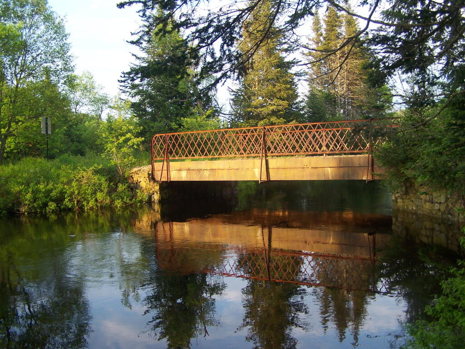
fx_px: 510
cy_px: 174
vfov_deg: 37.7
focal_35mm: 38
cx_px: 232
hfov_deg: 49.0
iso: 80
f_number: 2.8
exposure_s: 1/160
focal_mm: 6.3
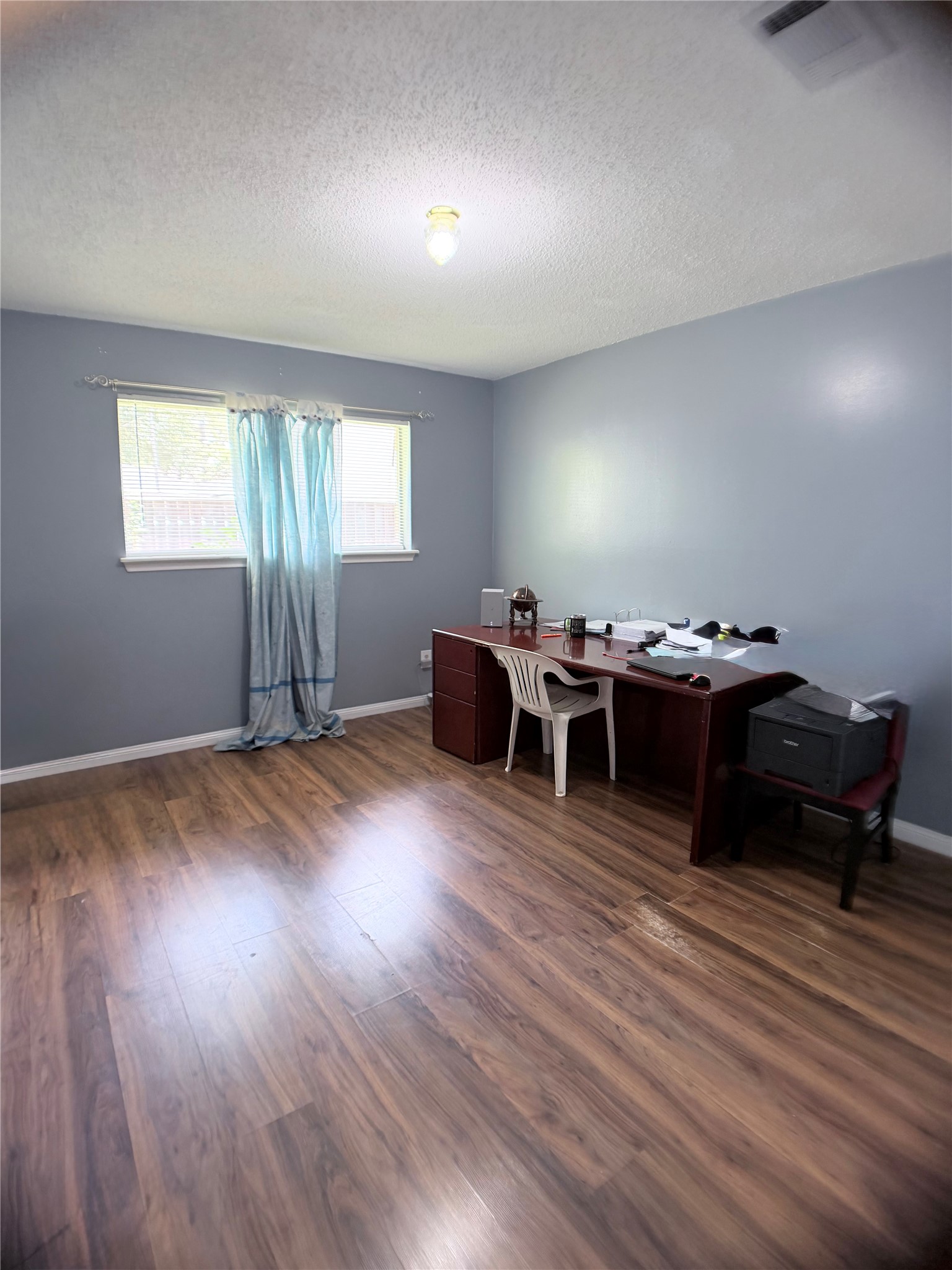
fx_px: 880
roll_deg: -0.8
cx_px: 476
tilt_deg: -10.5
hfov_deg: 56.8
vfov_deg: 71.6
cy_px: 635
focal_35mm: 24
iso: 250
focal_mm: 6.76
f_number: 1.78
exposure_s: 1/60
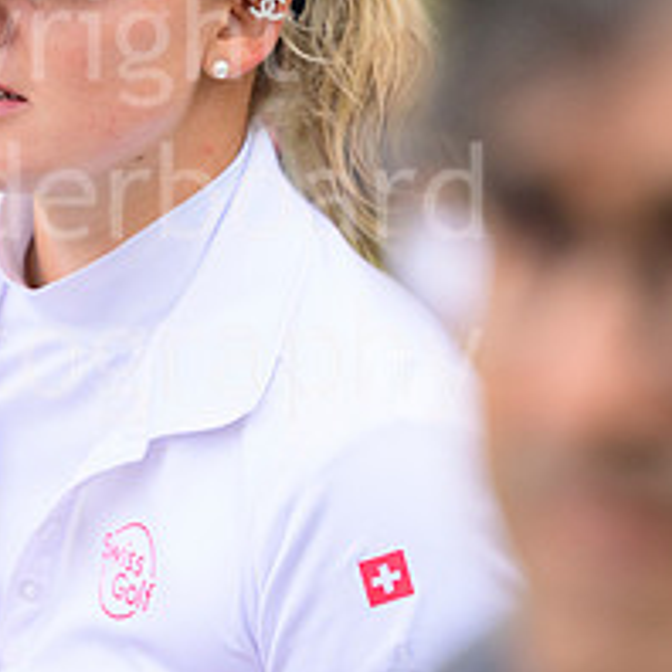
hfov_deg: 4.5
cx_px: -28
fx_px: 8500
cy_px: 231
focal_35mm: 387
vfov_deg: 4.5
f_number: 2.8
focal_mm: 135
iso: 1000
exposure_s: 1/1250
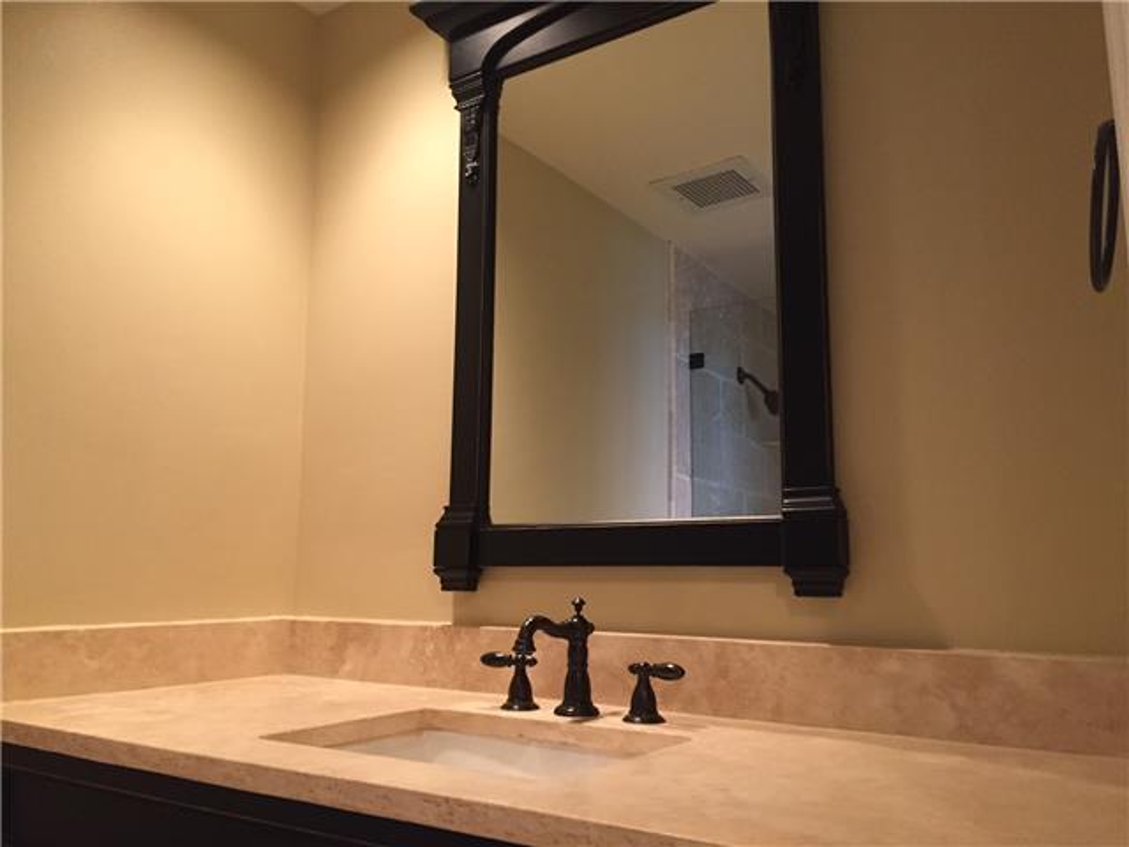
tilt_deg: +8.9
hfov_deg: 61.7
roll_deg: -1.1
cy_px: 424
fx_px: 946
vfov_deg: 48.2
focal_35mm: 29
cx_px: 564
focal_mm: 4.15
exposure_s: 1/30
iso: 200
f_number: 2.2
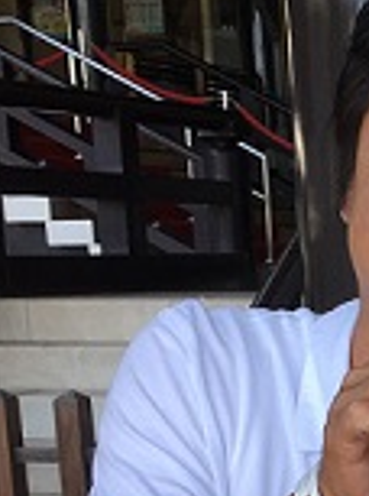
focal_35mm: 129
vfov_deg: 14.6
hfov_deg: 10.7
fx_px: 1841
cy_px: 660
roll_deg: +0.5
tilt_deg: -11.0
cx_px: 688
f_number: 2.2
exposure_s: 1/176
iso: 25
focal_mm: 4.15
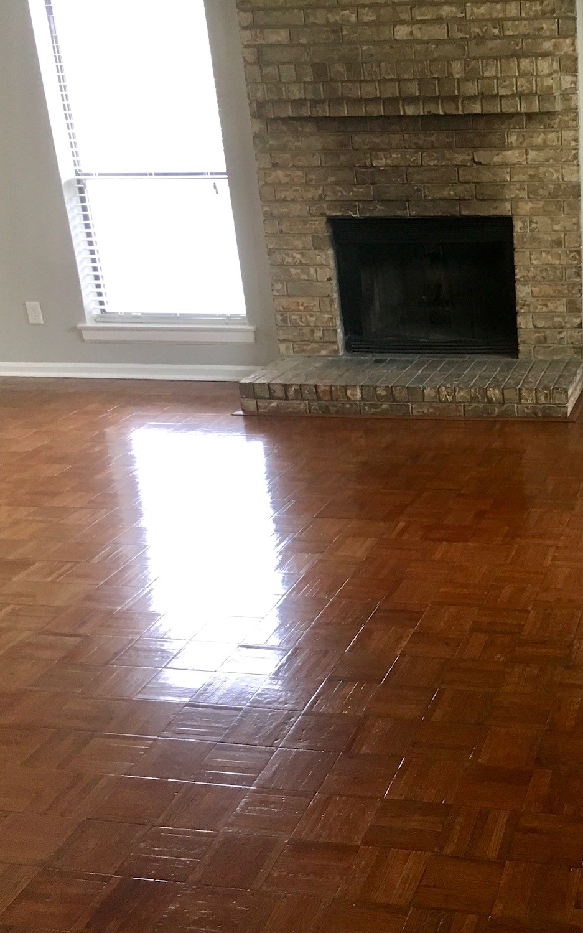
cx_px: 550
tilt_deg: -21.2
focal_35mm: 42
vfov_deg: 47.2
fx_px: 1068
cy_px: 476
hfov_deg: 29.0
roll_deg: +0.9
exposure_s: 1/30
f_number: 2.2
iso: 80
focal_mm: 4.15
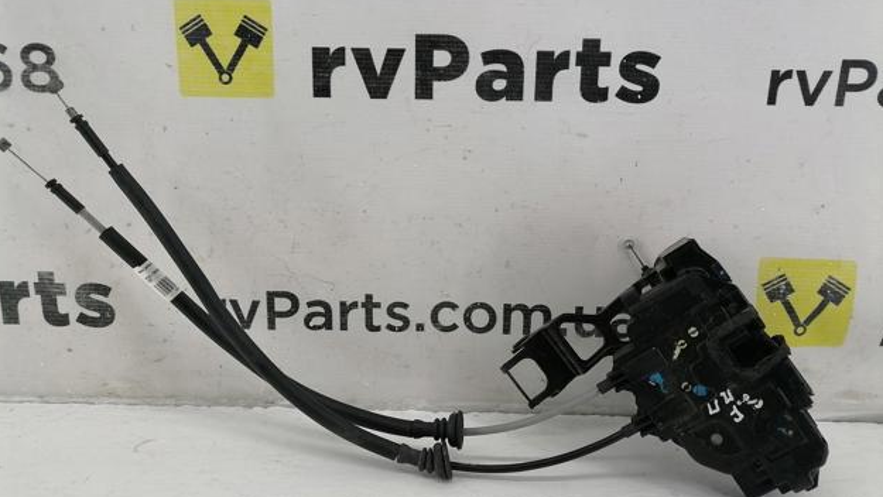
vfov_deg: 40.2
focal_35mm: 29
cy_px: 234
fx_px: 679
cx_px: 437
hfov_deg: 66.0
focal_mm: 5.4
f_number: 1.8
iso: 80
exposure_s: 1/90
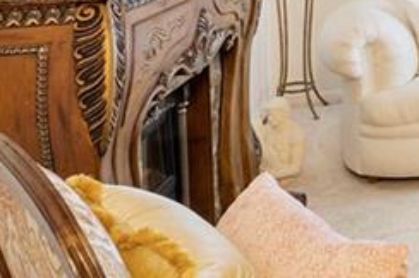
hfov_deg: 22.5
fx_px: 732
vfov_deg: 19.1
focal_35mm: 63
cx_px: 709
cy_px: -125
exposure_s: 1/1.67
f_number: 11
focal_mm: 10
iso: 160
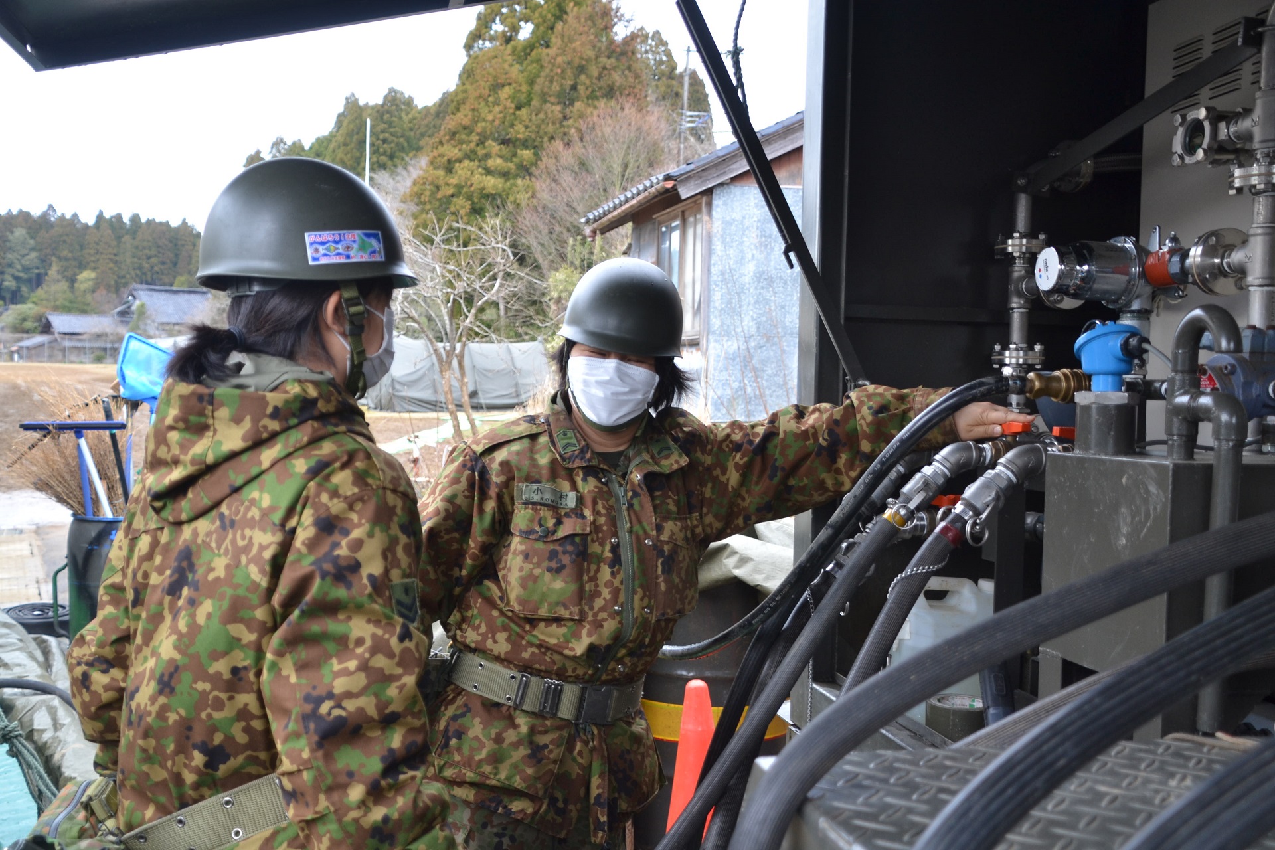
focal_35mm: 36
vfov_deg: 36.9
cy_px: 425
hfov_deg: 53.1
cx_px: 638
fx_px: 1275
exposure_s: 1/60
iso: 200
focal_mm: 24
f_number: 4
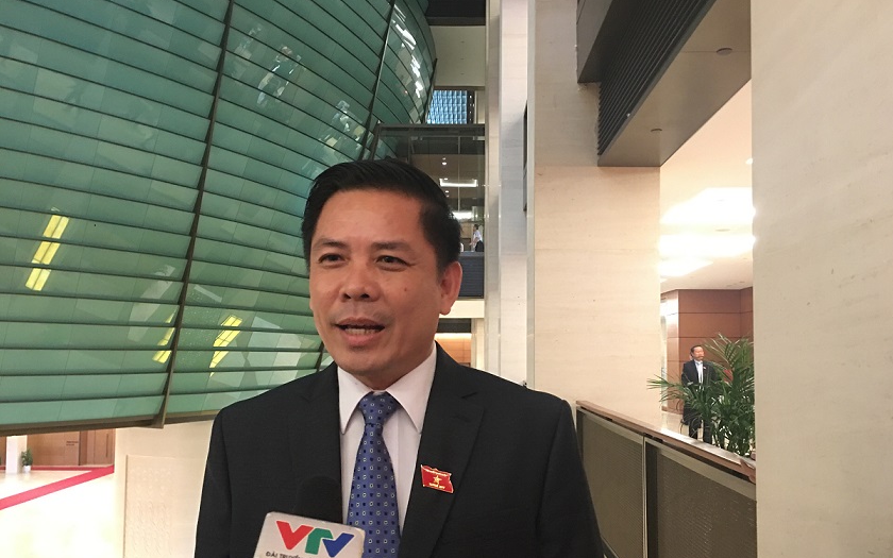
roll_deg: +0.1
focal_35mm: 31
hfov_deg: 61.2
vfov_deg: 40.4
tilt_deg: +2.8
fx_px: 754
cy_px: 332
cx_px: 449
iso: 160
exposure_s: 1/8
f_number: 2.2
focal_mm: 4.15
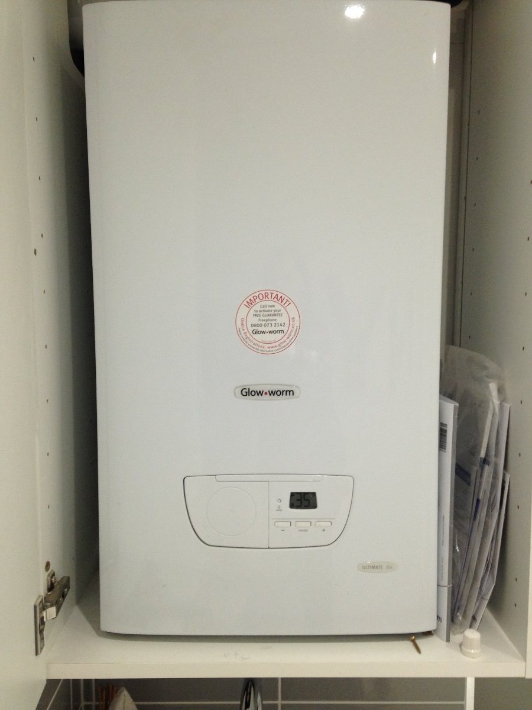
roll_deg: -0.7
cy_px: 355
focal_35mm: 33
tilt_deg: -5.0
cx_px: 266
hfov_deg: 42.9
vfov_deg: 55.4
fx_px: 676
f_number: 2.4
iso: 125
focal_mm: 4.12
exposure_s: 1/20
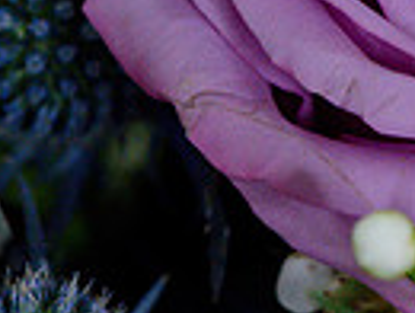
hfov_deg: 4.4
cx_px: 514
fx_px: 5405
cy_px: -241
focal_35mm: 450
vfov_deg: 3.3
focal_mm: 105
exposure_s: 1/250
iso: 4000
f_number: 9
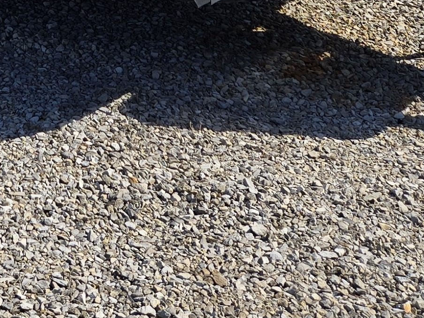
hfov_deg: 18.0
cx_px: -121
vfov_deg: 12.8
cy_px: -308
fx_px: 1249
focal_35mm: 102
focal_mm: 5.4
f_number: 1.8
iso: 25
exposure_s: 1/1904
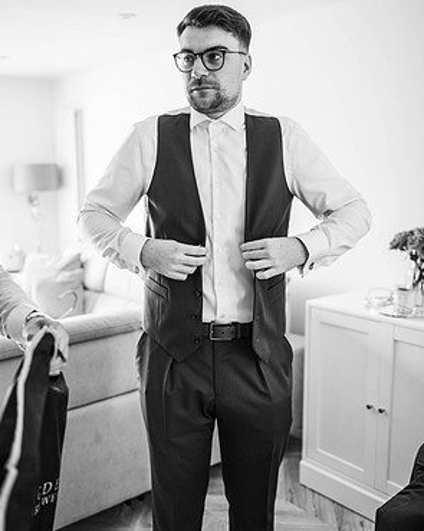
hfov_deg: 37.3
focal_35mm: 40
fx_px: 628
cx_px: 213
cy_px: 262
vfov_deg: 45.8
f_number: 2
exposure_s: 1/200
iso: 400
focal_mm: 35
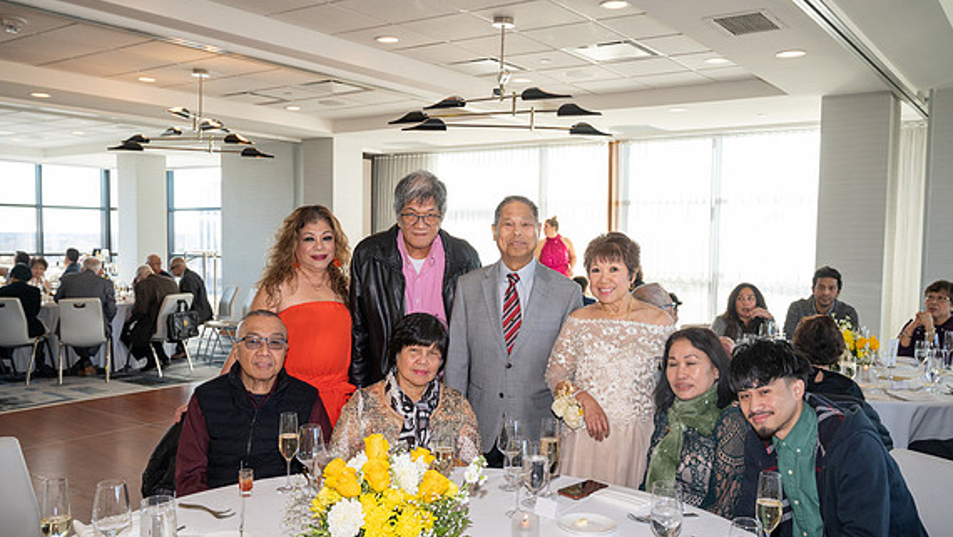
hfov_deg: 59.5
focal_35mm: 33
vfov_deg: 35.6
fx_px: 834
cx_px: 480
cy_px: 299
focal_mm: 31
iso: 1000
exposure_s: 1/200
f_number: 5.6
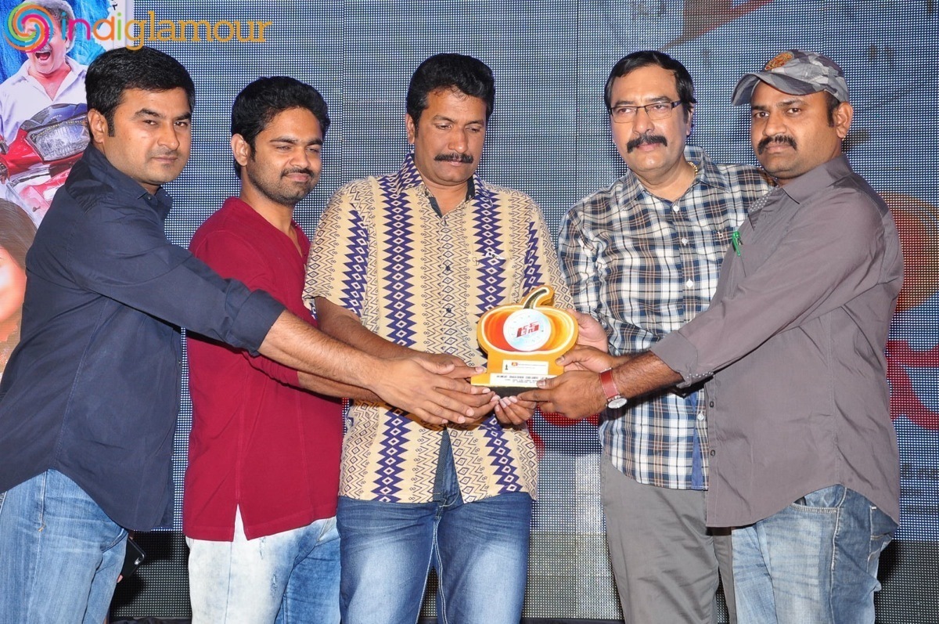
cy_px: 312
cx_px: 470
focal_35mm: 72
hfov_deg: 28.1
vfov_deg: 18.9
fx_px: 1876
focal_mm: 48
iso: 400
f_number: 6.3
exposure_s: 1/125
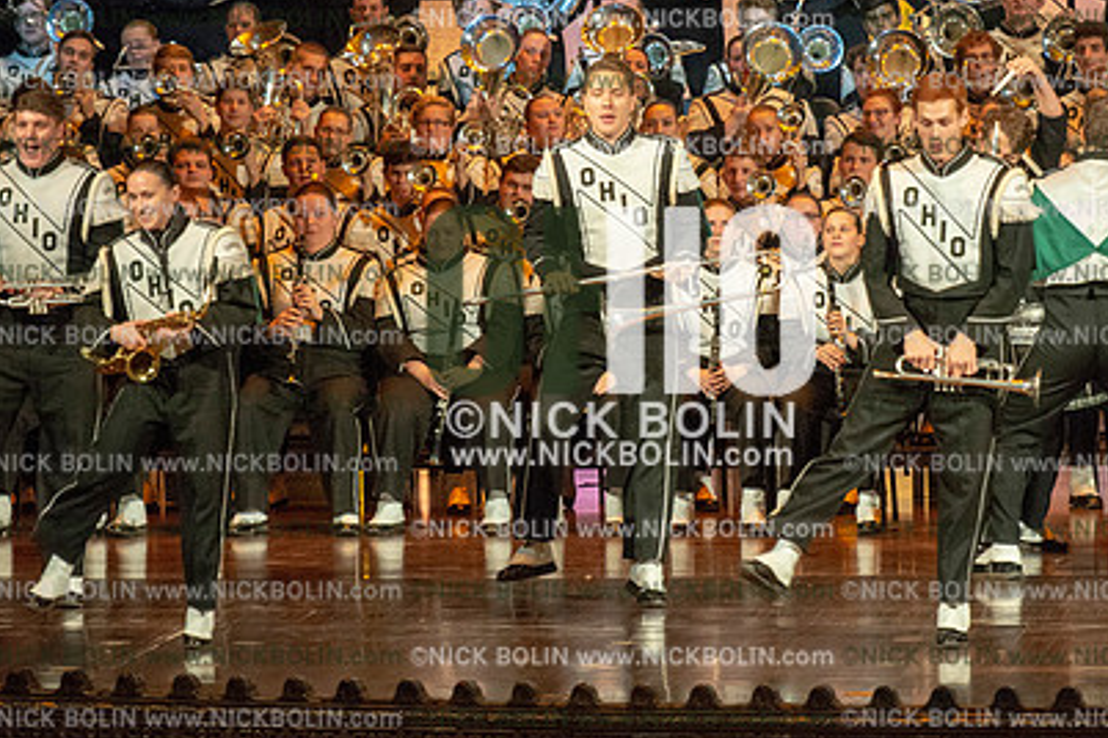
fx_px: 8648
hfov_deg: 7.3
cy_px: 336
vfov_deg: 4.9
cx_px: 620
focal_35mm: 281
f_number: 5.6
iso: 8000
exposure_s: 1/320
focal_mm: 195
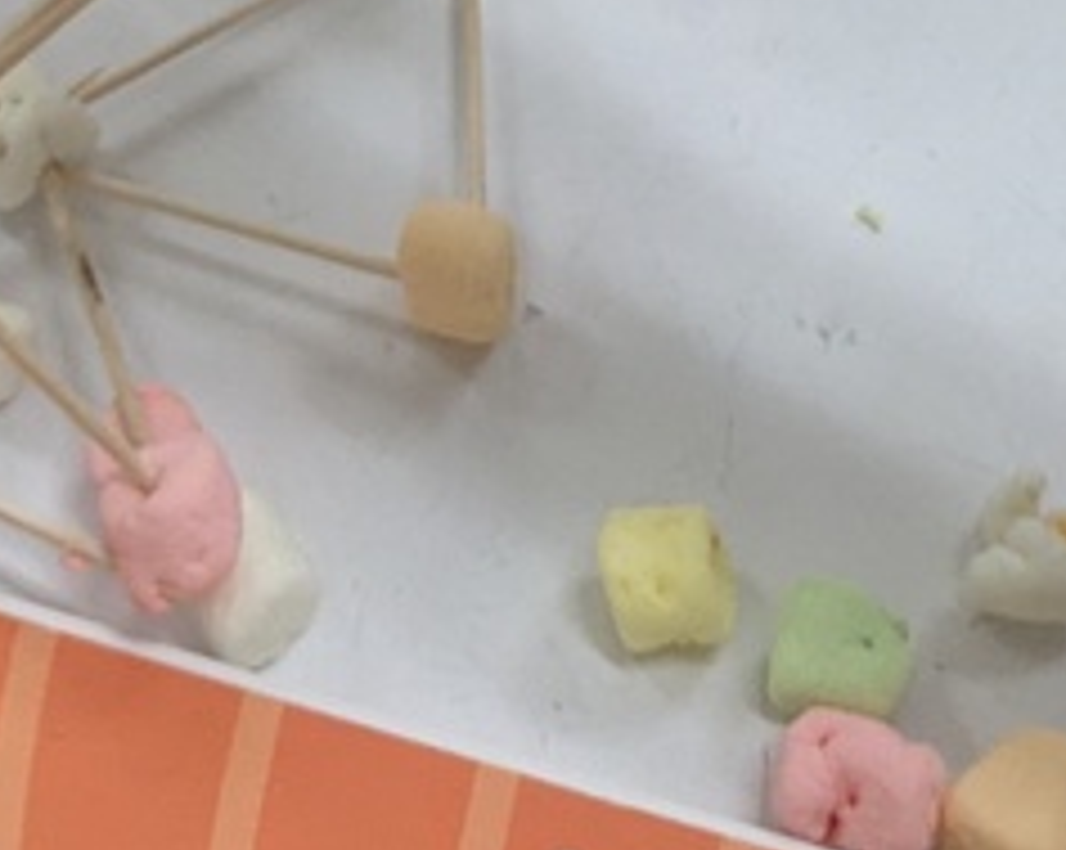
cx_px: 490
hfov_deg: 16.9
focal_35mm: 114
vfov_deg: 11.7
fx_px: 3592
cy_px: -1012
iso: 219
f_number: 1.73
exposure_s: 1/120
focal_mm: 4.38
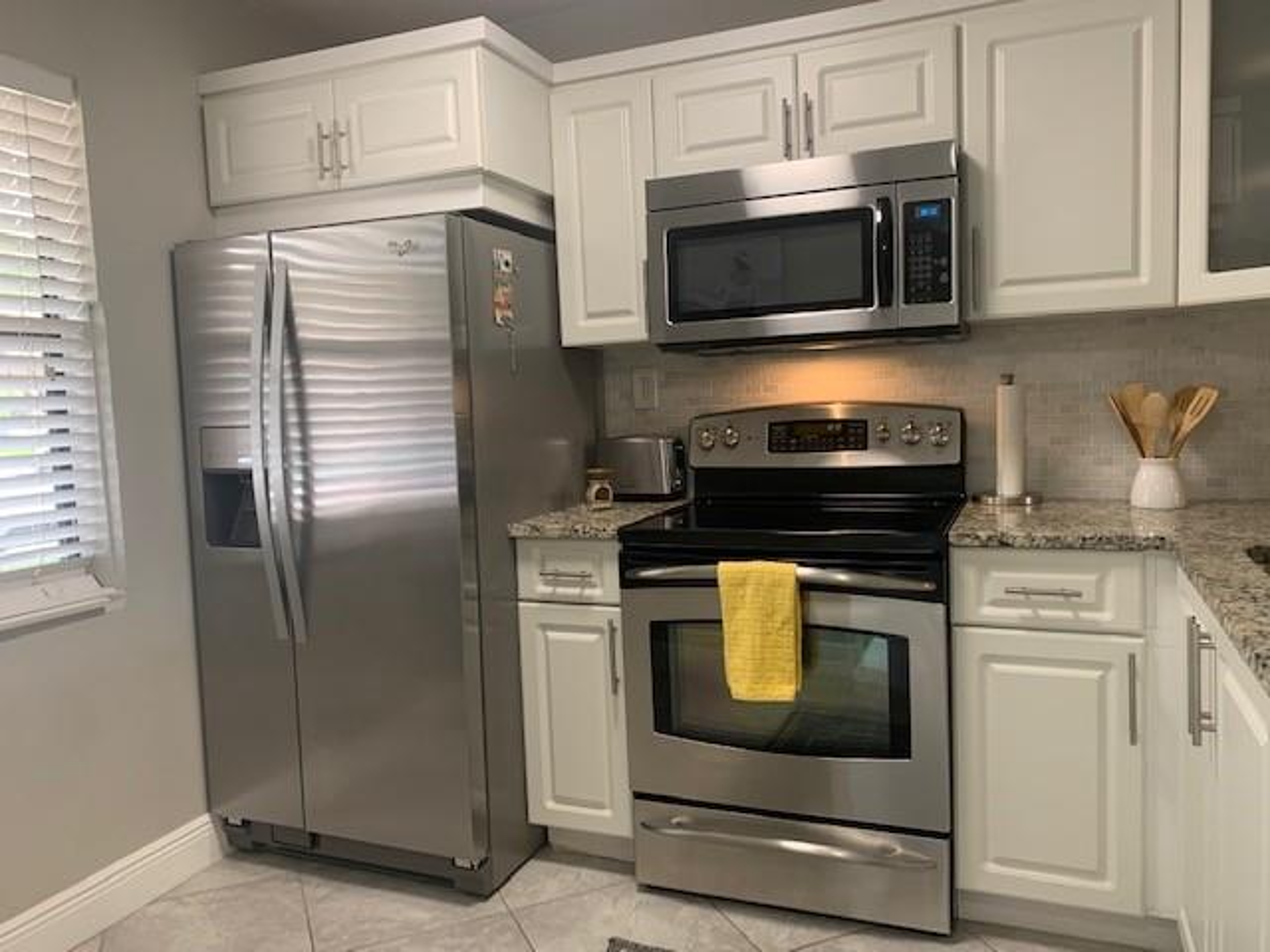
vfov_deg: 53.1
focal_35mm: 26
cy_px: 476
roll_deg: +2.4
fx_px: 954
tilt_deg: -6.1
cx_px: 635
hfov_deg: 67.3
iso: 100
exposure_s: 1/60
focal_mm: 4.25
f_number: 1.8
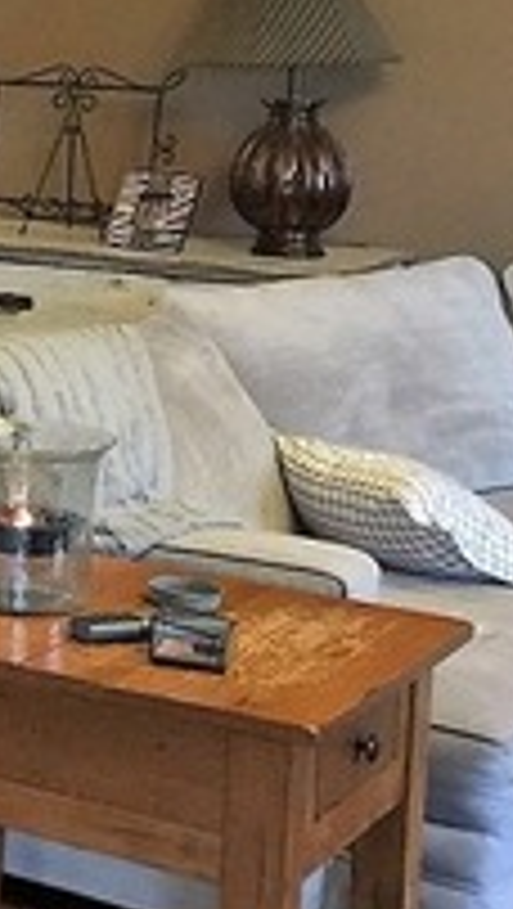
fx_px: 2412
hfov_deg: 10.4
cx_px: -752
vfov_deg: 21.2
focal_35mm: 100
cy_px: 266
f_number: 2.2
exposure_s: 1/15
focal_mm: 4.15
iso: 100
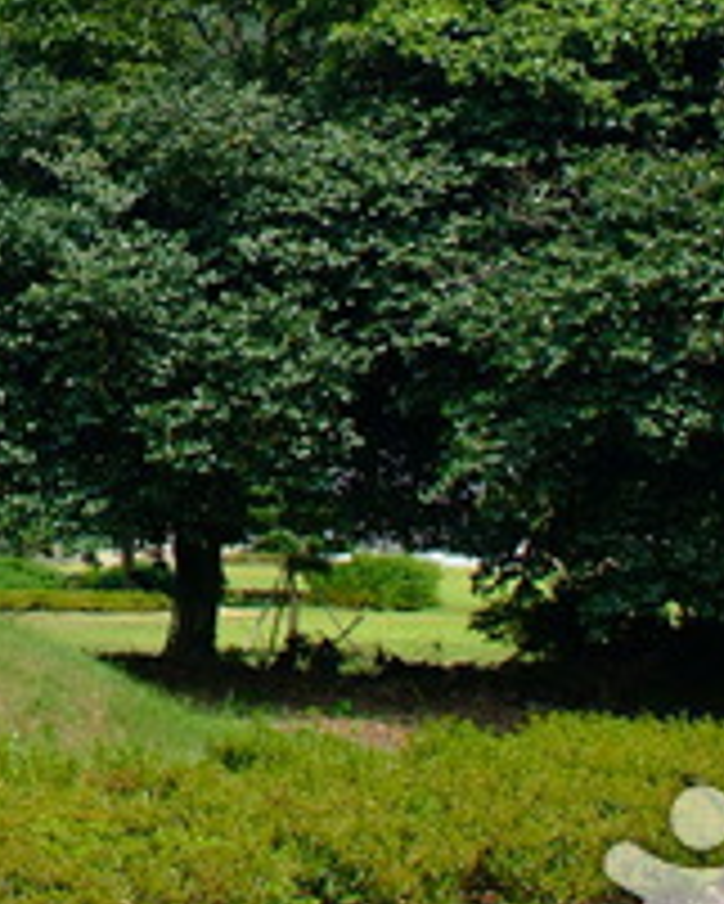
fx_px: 2623
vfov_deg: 19.1
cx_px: -227
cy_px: 22
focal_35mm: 98
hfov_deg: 15.0
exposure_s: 1/180
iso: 100
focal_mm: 20
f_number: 6.7
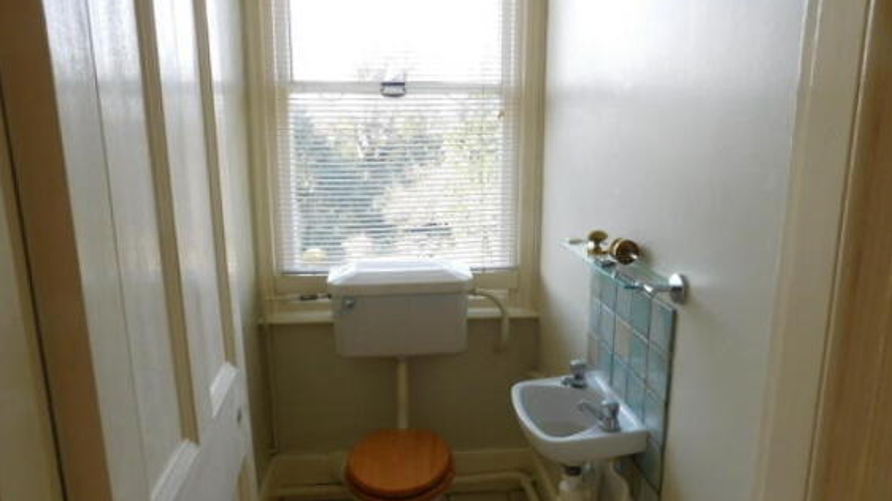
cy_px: 267
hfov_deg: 71.9
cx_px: 461
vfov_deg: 44.3
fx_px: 615
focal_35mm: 26
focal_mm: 4
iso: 125
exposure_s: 1/80
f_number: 3
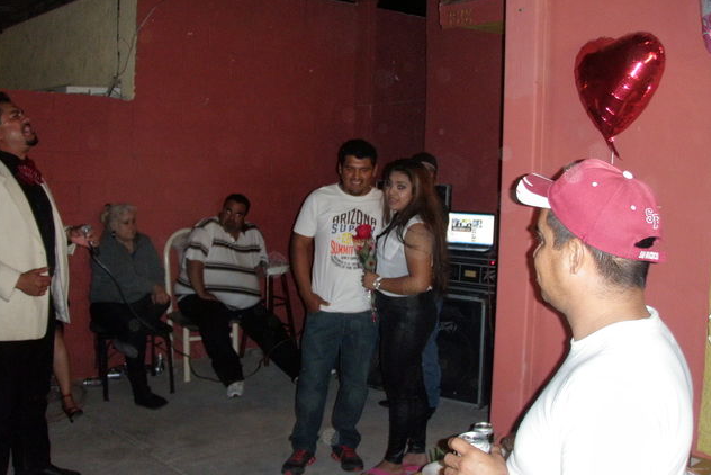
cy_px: 223
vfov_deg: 33.4
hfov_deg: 48.4
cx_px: 353
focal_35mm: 40
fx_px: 790
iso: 320
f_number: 3.5
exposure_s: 1/30
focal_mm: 6.7
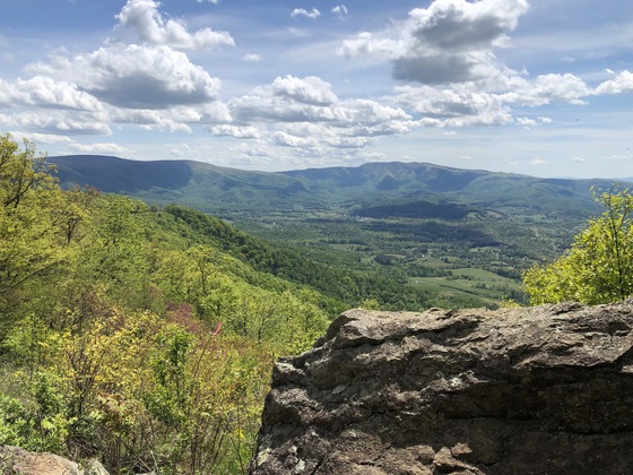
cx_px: 316
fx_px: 512
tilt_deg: -8.3
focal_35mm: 28
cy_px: 238
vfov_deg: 49.7
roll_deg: +0.7
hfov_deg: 63.4
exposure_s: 1/3436
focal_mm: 3.99
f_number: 1.8
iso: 20
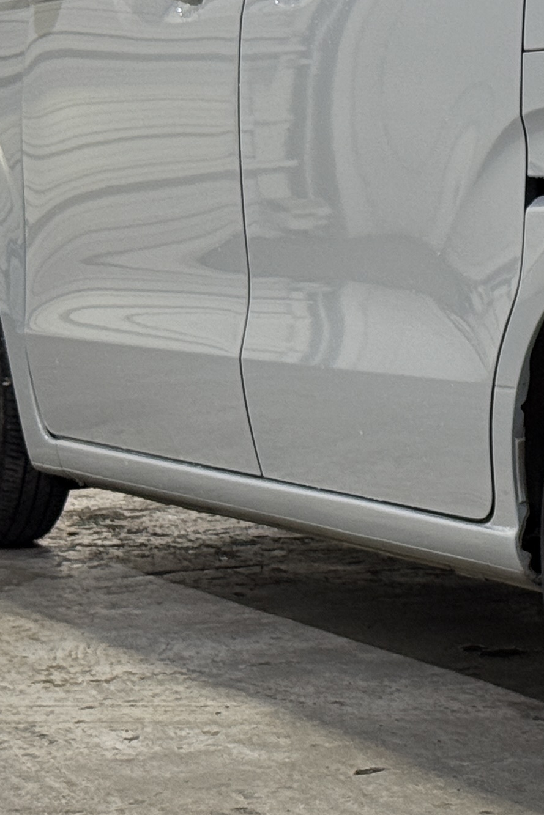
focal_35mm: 151
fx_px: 3422
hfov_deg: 8.8
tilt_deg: -0.3
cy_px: 81
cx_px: 866
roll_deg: +0.0
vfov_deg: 13.5
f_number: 1.78
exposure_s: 1/60
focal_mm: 6.76
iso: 100
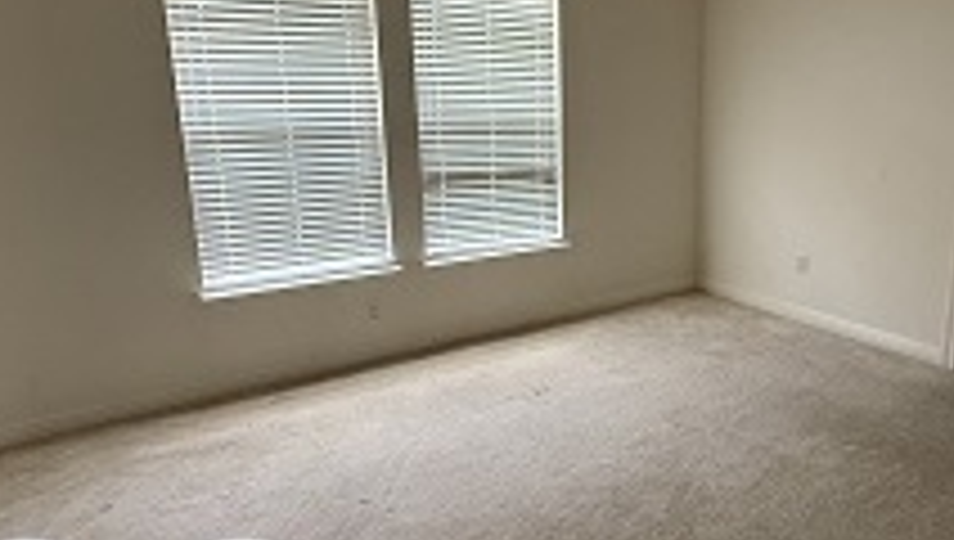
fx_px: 735
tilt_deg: -13.9
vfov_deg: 40.3
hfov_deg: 64.1
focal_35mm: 29
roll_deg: -1.1
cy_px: 259
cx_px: 644
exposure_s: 1/99
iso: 320
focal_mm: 2.22
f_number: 2.2
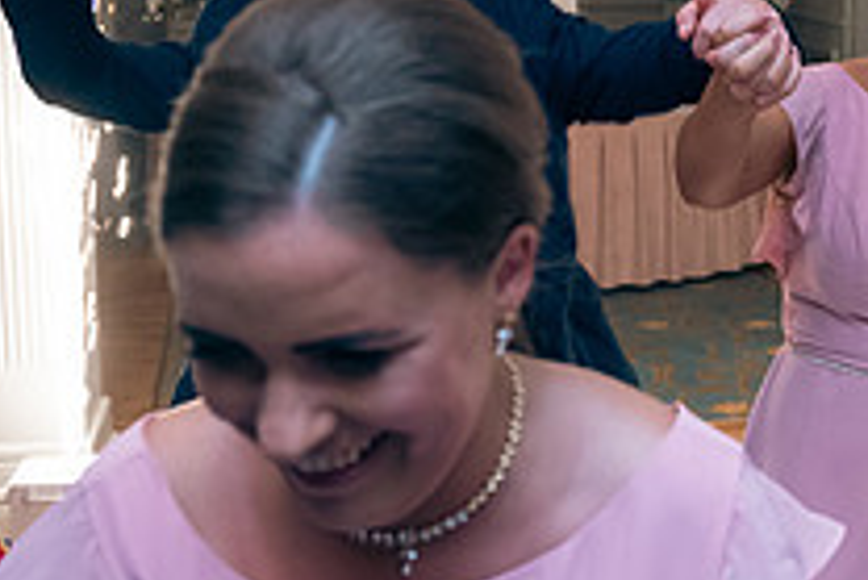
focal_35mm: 67
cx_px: 676
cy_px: 131
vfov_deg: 20.2
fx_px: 1617
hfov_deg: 29.5
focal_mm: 24
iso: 640
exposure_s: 1/160
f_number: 3.5
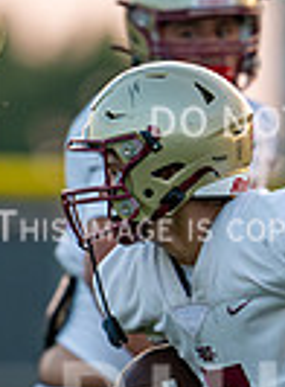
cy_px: 366
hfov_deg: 0.7
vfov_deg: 0.9
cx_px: 321
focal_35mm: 2161
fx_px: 23995
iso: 1600
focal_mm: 400
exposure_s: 1/1000
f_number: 4
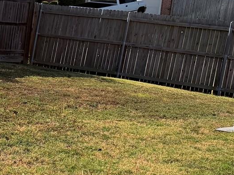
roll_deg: -3.4
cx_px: -131
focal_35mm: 94
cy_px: 97
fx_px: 635
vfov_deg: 15.7
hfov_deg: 18.2
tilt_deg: -9.9
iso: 100
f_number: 1.78
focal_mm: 6.76
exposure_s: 1/6173
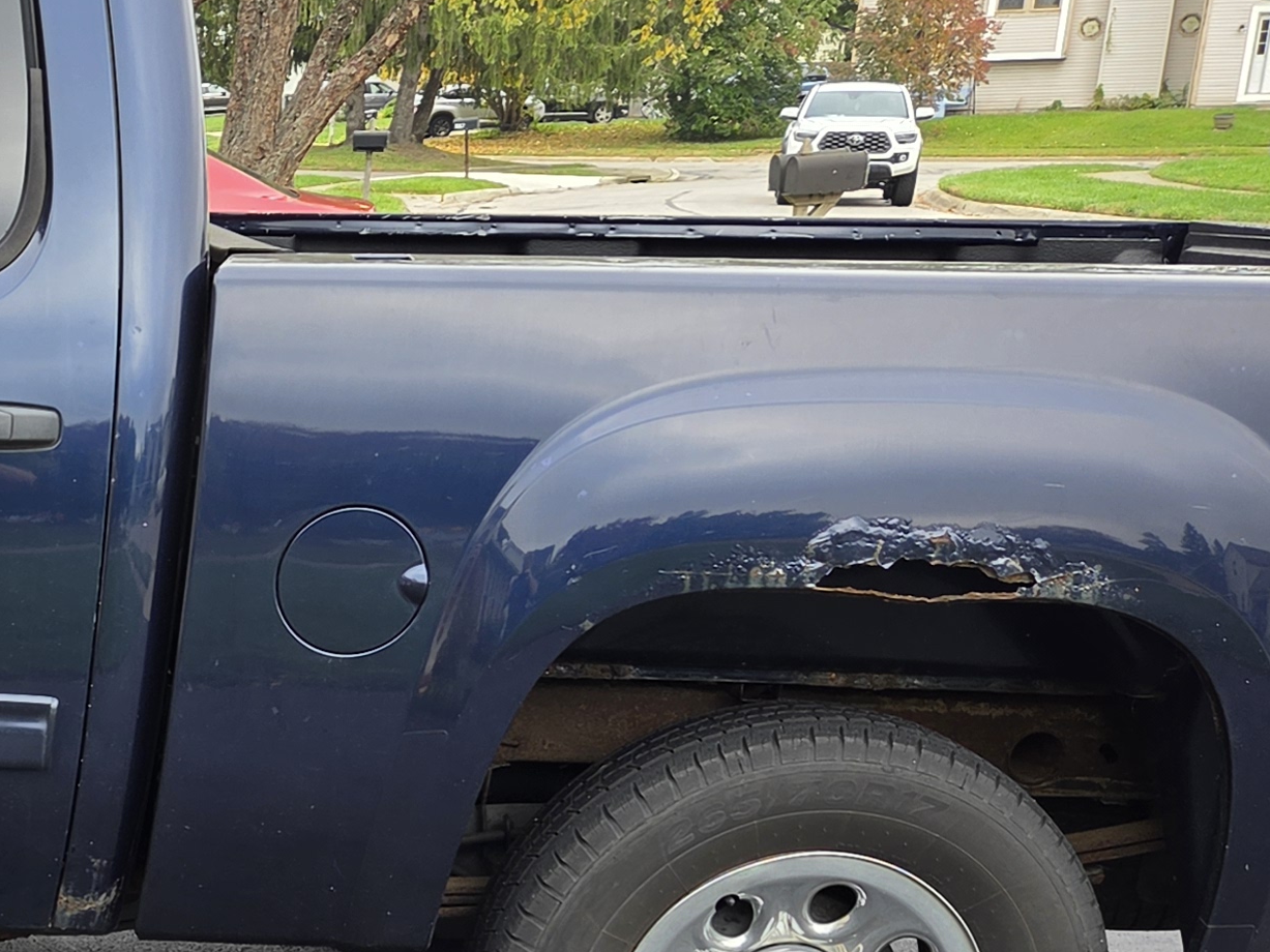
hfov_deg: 23.1
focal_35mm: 75
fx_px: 2751
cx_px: -368
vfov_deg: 18.6
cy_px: 1135
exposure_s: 1/180
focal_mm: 5.4
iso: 32
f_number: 1.8
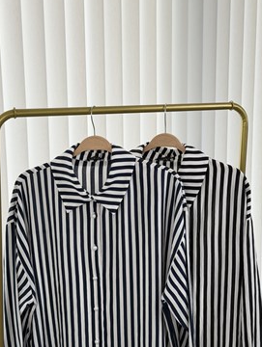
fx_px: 554
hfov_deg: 26.6
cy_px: 171
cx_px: 119
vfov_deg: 34.9
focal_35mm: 55
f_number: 1.78
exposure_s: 1/407
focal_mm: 6.76
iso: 64
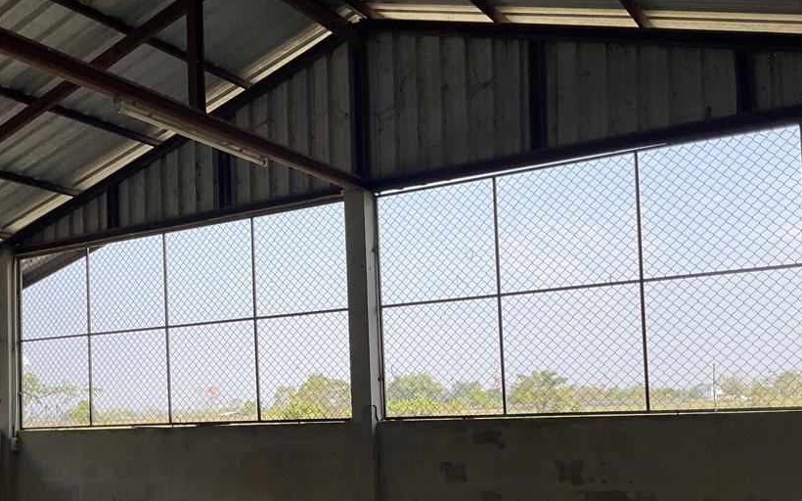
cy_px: 380
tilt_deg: +3.2
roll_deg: +2.2
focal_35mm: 43
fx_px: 940
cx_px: 343
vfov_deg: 29.3
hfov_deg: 46.1
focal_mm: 3
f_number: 1.8
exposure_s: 1/829
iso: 16
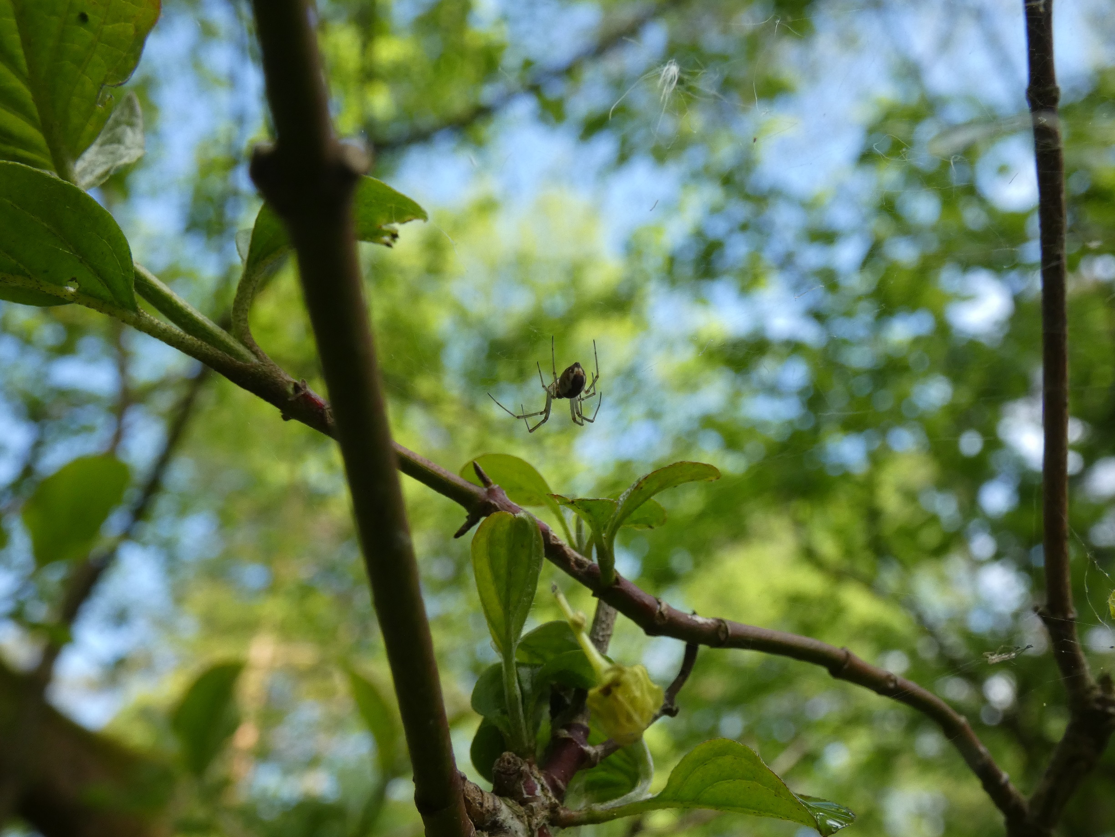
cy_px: 418
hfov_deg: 41.2
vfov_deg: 31.5
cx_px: 558
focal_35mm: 46
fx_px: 1482
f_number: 5.9
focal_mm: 8.2
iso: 200
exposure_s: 1/200
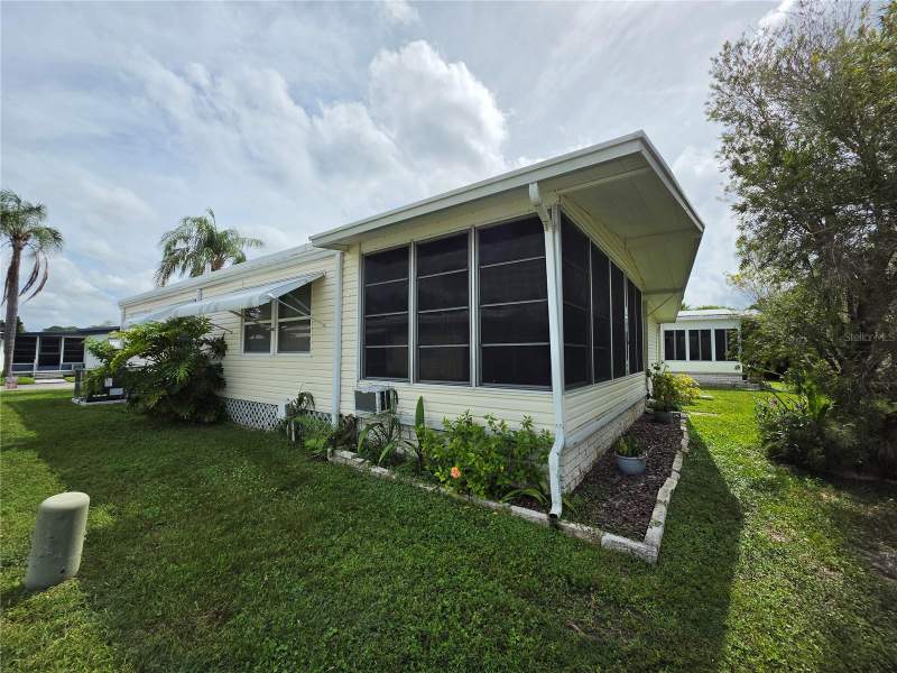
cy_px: 336
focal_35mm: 13
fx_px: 337
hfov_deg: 106.2
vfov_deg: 89.9
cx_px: 448
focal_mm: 2.2
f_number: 1.9
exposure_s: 1/3521
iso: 32
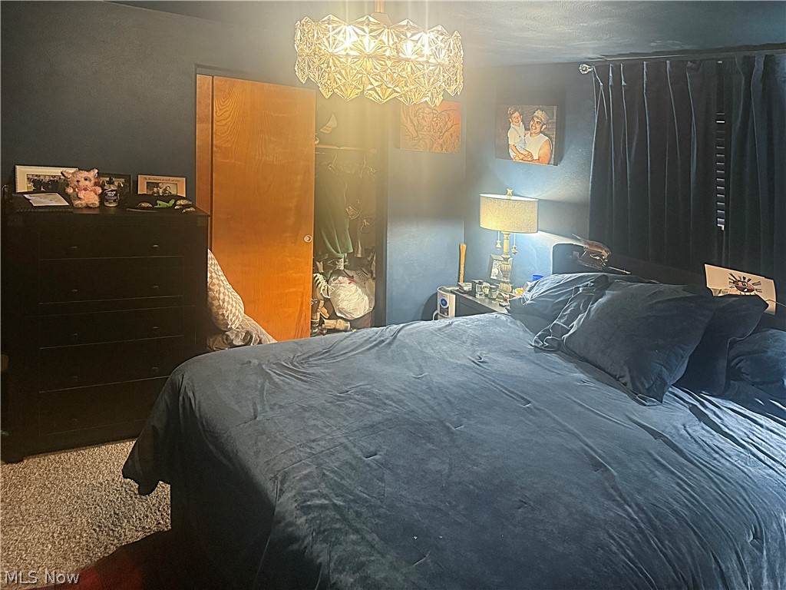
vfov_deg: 56.8
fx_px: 545
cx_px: 393
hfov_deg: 71.6
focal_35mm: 24
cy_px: 295
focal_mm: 6.76
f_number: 1.78
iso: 640
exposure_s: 1/40
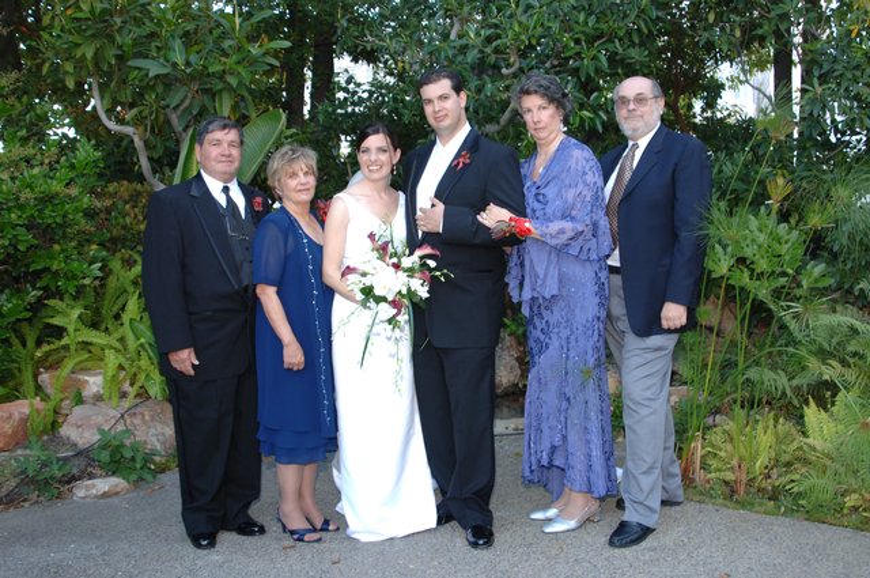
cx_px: 435
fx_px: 1014
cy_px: 289
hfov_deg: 46.5
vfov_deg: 31.8
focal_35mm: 42
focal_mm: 28
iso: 400
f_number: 5.6
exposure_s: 1/50
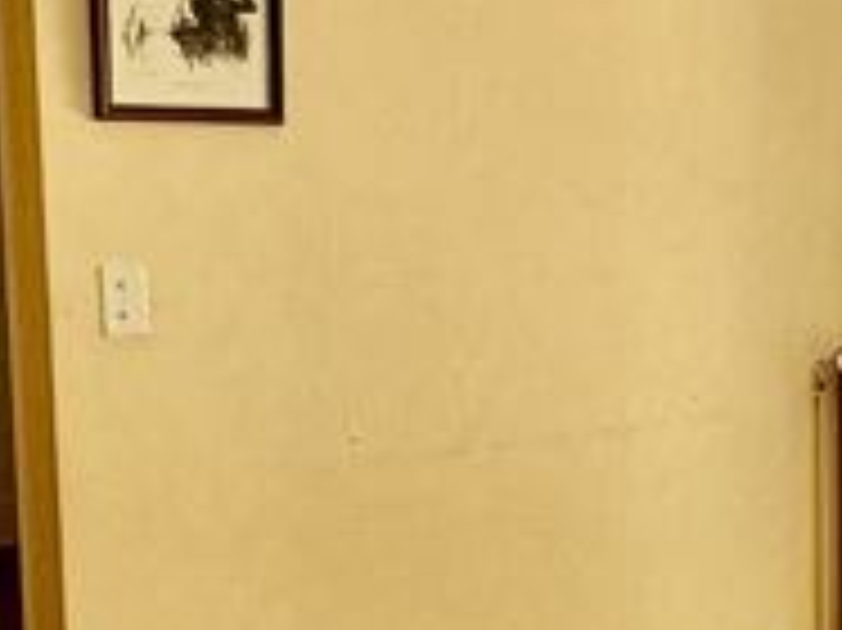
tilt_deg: -4.1
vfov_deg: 24.4
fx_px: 1459
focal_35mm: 60
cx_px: 842
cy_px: 306
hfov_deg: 30.0
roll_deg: +0.0
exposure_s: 1/129
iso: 100
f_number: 2.2
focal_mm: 2.22
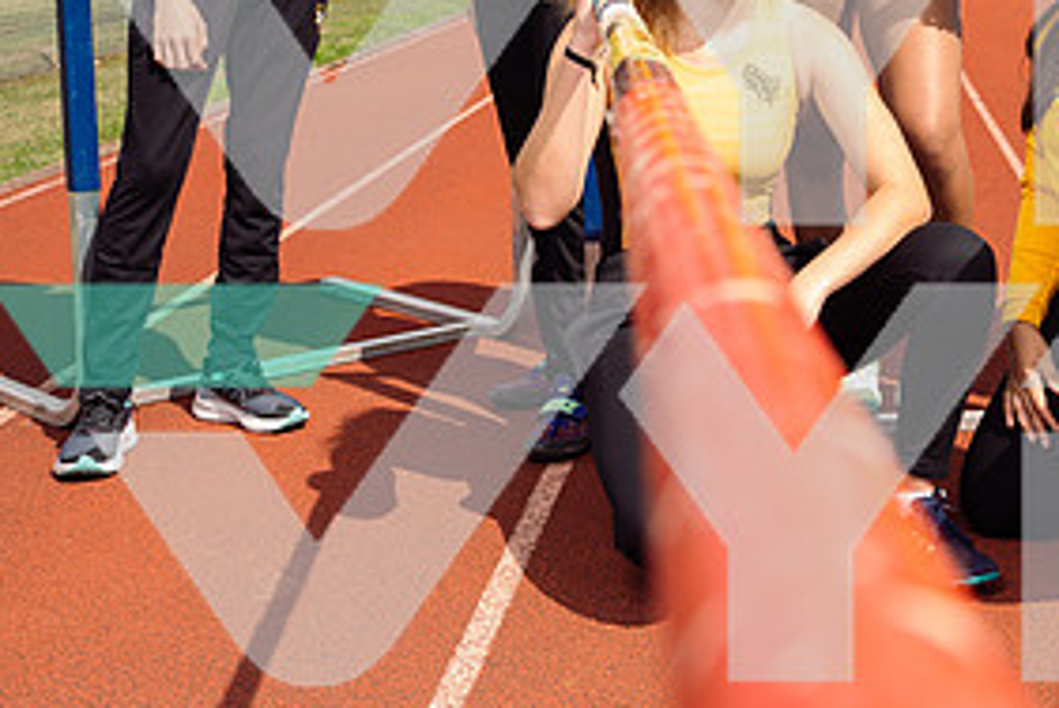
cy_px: 28
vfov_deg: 19.6
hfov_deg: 28.4
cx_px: 961
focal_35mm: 68
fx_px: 2002
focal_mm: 33
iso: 80
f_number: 7.1
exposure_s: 1/250
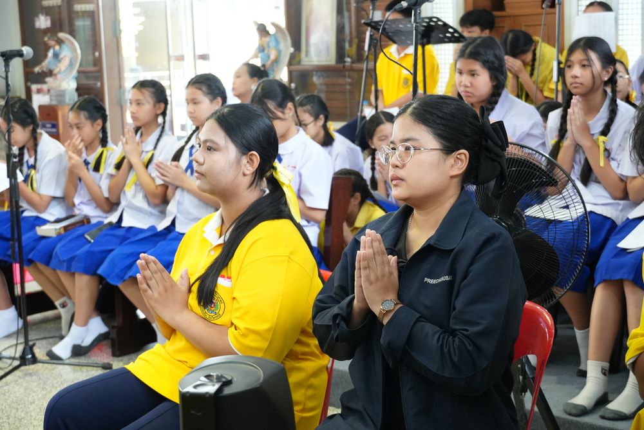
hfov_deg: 31.2
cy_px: 215
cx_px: 322
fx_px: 1154
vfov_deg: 21.1
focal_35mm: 64
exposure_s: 1/50
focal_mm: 43
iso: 2500
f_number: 5
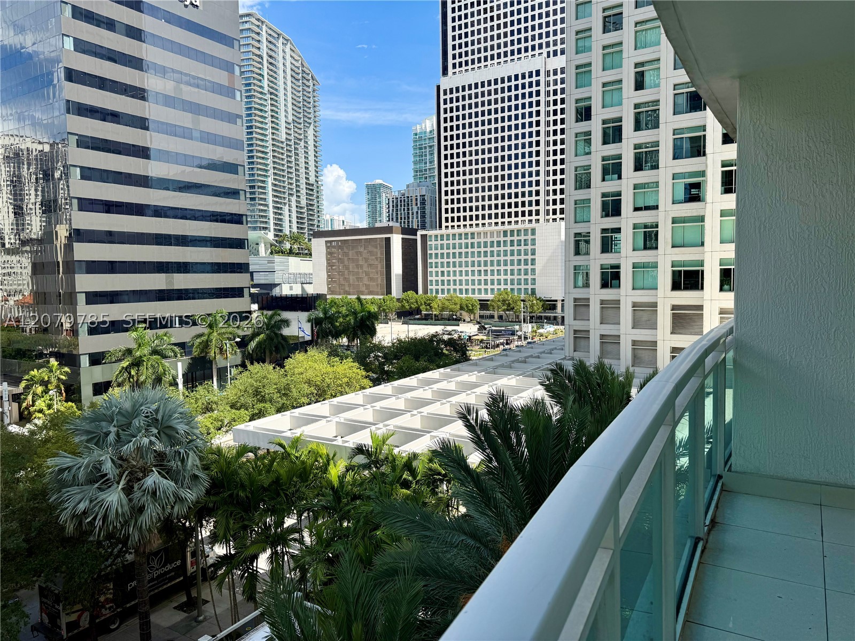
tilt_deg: -1.8
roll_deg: +1.0
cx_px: 428
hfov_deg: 71.6
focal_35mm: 24
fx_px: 593
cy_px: 320
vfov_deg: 56.8
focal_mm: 6.76
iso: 80
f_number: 1.78
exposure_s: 1/2907
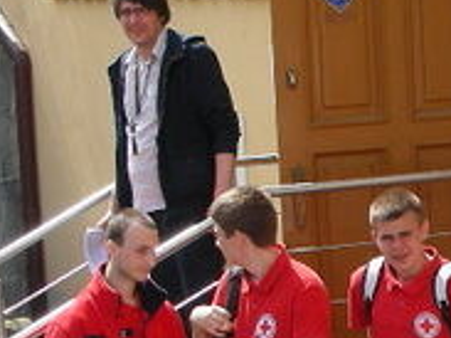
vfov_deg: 9.7
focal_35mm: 153
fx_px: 1992
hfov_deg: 12.7
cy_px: 271
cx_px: 503
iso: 50
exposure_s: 1/464
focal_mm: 5.8
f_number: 3
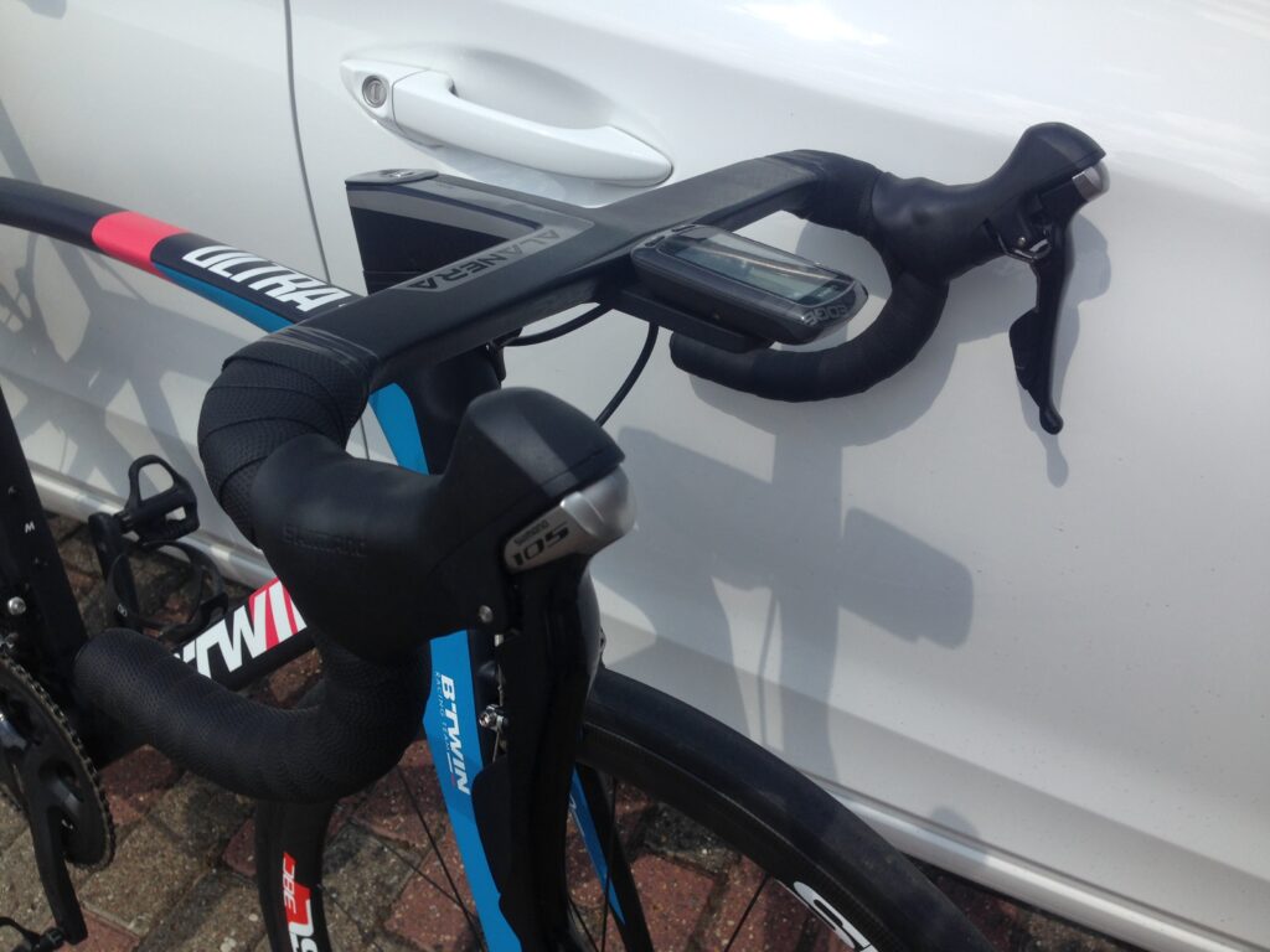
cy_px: 476
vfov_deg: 42.9
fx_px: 1211
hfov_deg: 55.4
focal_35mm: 33
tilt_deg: -40.5
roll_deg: -1.0
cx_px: 635
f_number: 2.4
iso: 50
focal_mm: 4.12
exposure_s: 1/1748
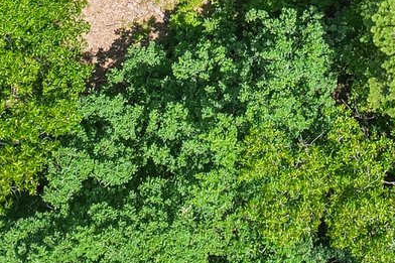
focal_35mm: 115
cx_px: 338
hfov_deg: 17.6
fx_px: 1261
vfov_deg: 10.5
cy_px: -341
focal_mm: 8.4
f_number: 2.8
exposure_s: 1/800
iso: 100
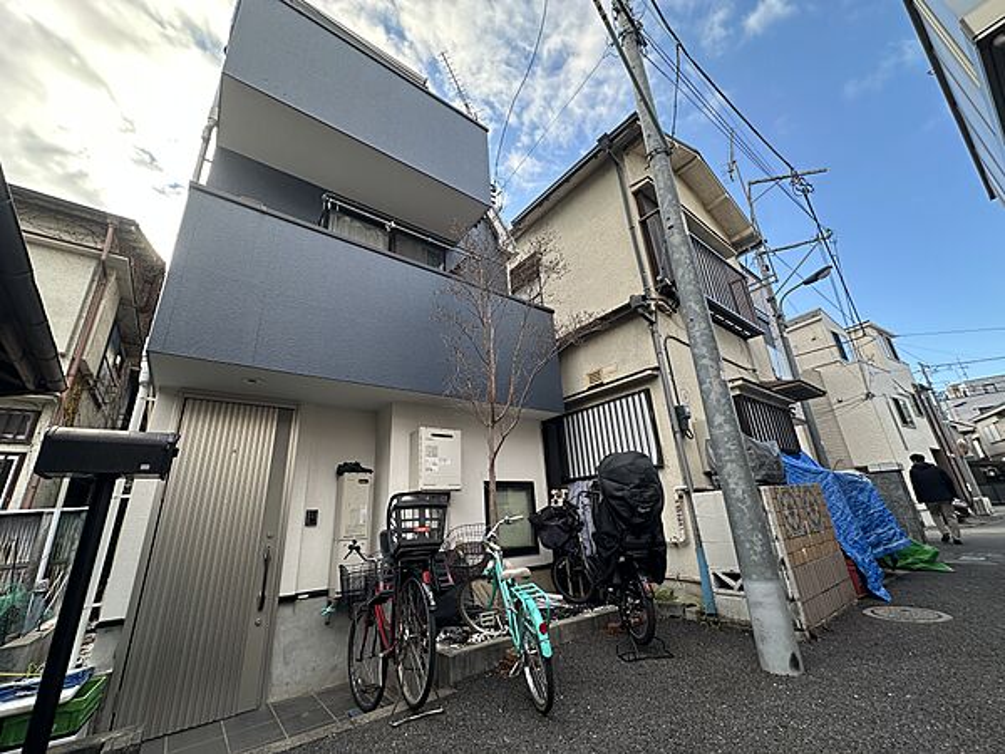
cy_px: 377
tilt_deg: +20.4
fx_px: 406
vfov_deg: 85.7
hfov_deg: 102.1
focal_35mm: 14
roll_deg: +2.9
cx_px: 502
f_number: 2.2
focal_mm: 2.22
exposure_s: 1/230
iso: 40
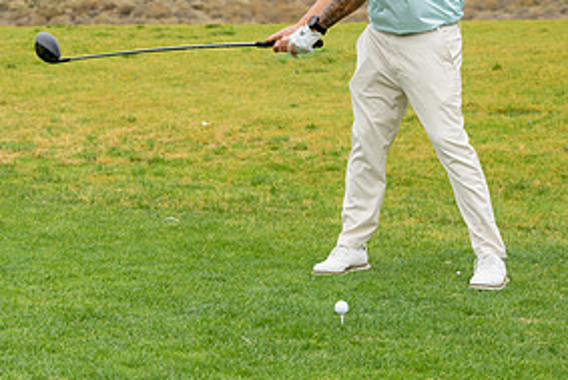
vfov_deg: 11.6
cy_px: 37
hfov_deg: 17.5
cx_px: 301
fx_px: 1847
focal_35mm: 117
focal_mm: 57
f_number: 4
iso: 800
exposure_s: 1/4000
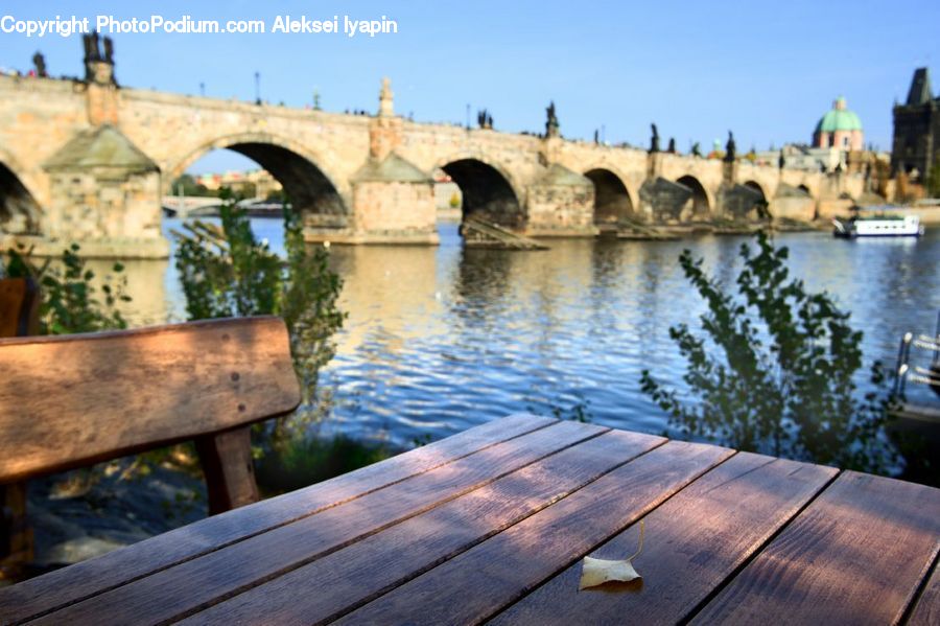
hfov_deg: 62.0
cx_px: 470
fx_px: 783
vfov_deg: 43.6
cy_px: 313
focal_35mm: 30
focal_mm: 30
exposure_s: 1/250
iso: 200
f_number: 8
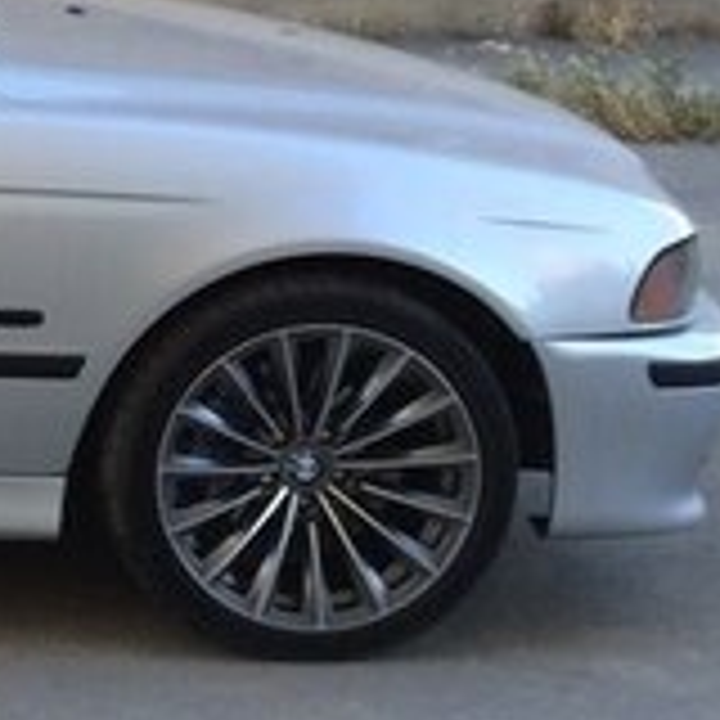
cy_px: 16
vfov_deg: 16.1
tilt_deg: -9.4
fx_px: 2494
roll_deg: -0.9
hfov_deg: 14.2
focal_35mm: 106
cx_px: -630
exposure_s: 1/134
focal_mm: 4.15
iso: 32
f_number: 2.2
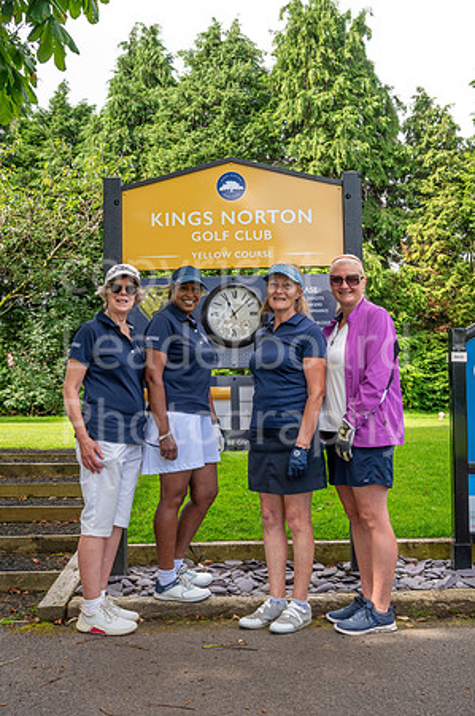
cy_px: 358
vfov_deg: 51.9
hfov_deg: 35.9
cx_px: 238
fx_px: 734
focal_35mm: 37
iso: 160
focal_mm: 37
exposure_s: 1/125
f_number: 7.1
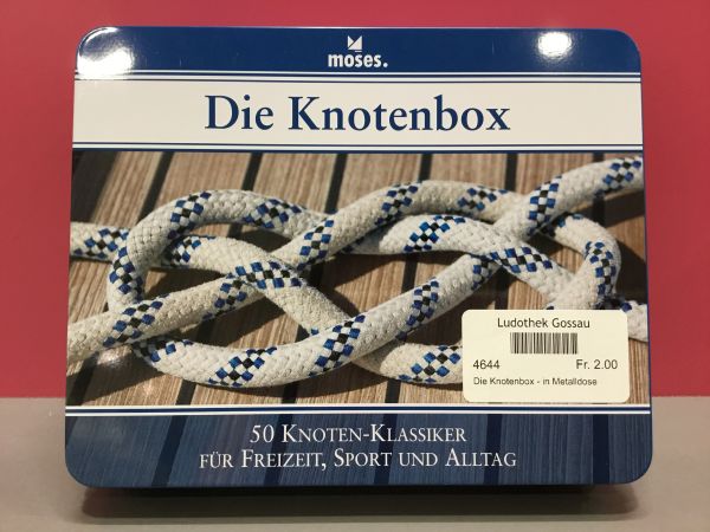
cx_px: 355
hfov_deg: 58.4
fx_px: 636
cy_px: 266
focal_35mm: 31
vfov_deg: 45.4
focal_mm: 3.3
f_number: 2.4
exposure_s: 1/33
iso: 125
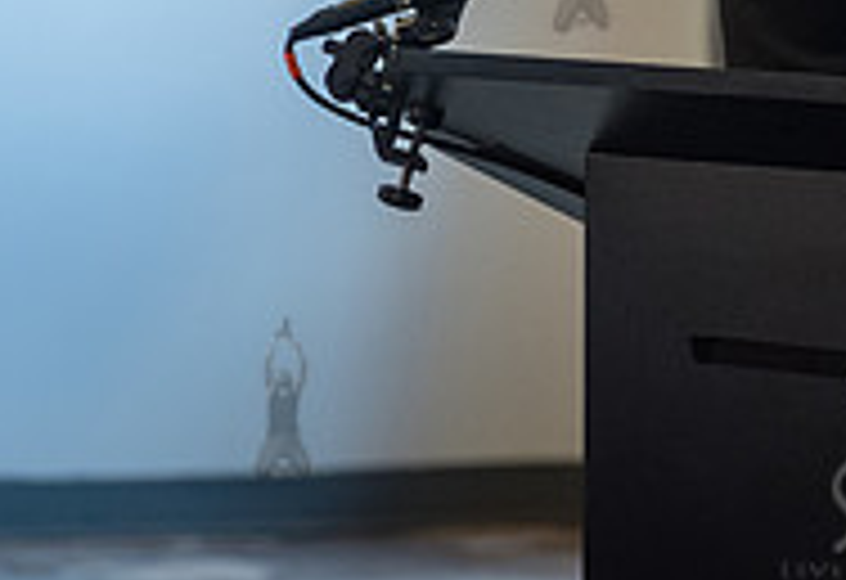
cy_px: -274
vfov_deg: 3.0
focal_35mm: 470
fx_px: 11145
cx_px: 1138
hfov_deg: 4.3
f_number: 5.6
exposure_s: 1/200
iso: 2500
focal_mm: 145
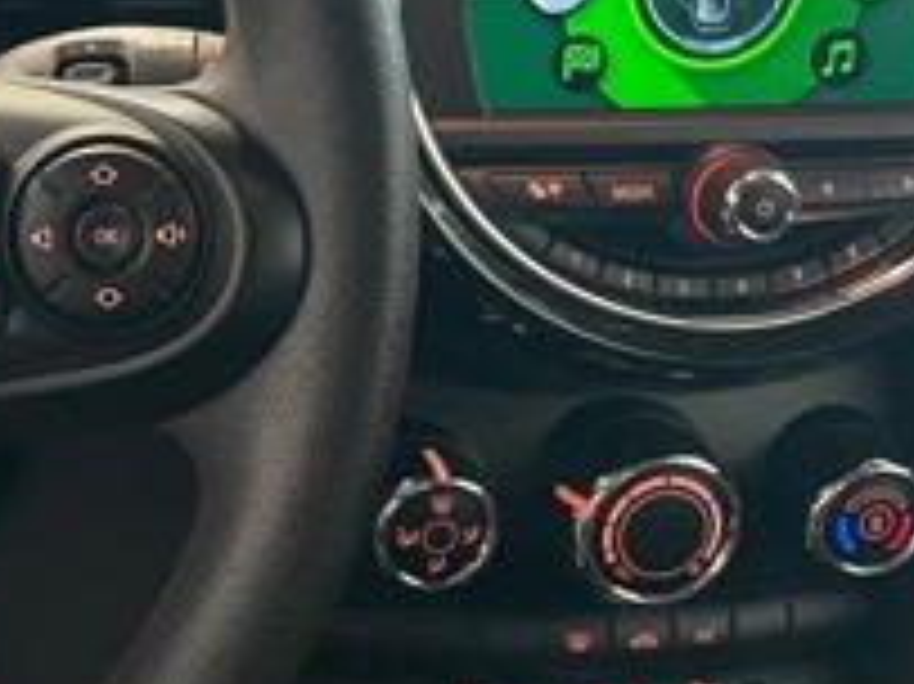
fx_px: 2164
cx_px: -351
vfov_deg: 17.9
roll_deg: -0.4
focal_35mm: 82
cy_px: 171
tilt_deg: -25.9
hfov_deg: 21.1
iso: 500
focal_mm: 4.2
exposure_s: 1/31
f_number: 1.6
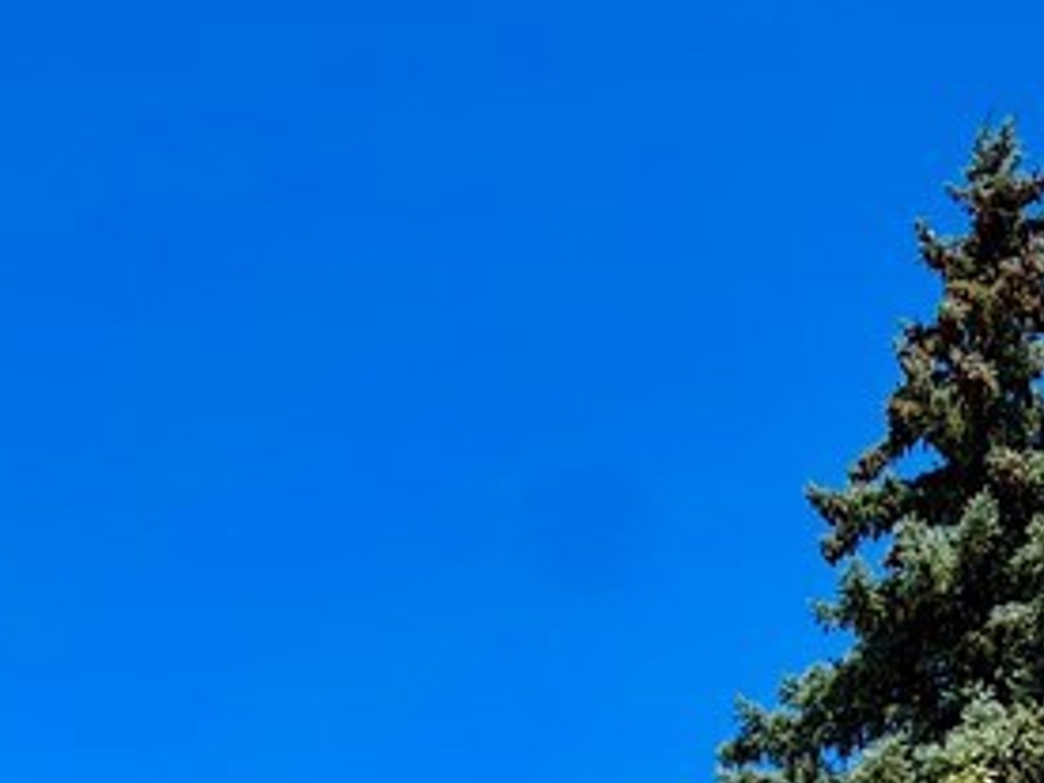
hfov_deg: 35.4
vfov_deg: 22.2
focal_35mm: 52
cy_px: 1233
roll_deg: +0.6
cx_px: 862
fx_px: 1568
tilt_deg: +9.2
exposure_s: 1/770
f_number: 2.2
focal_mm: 2.22
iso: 25
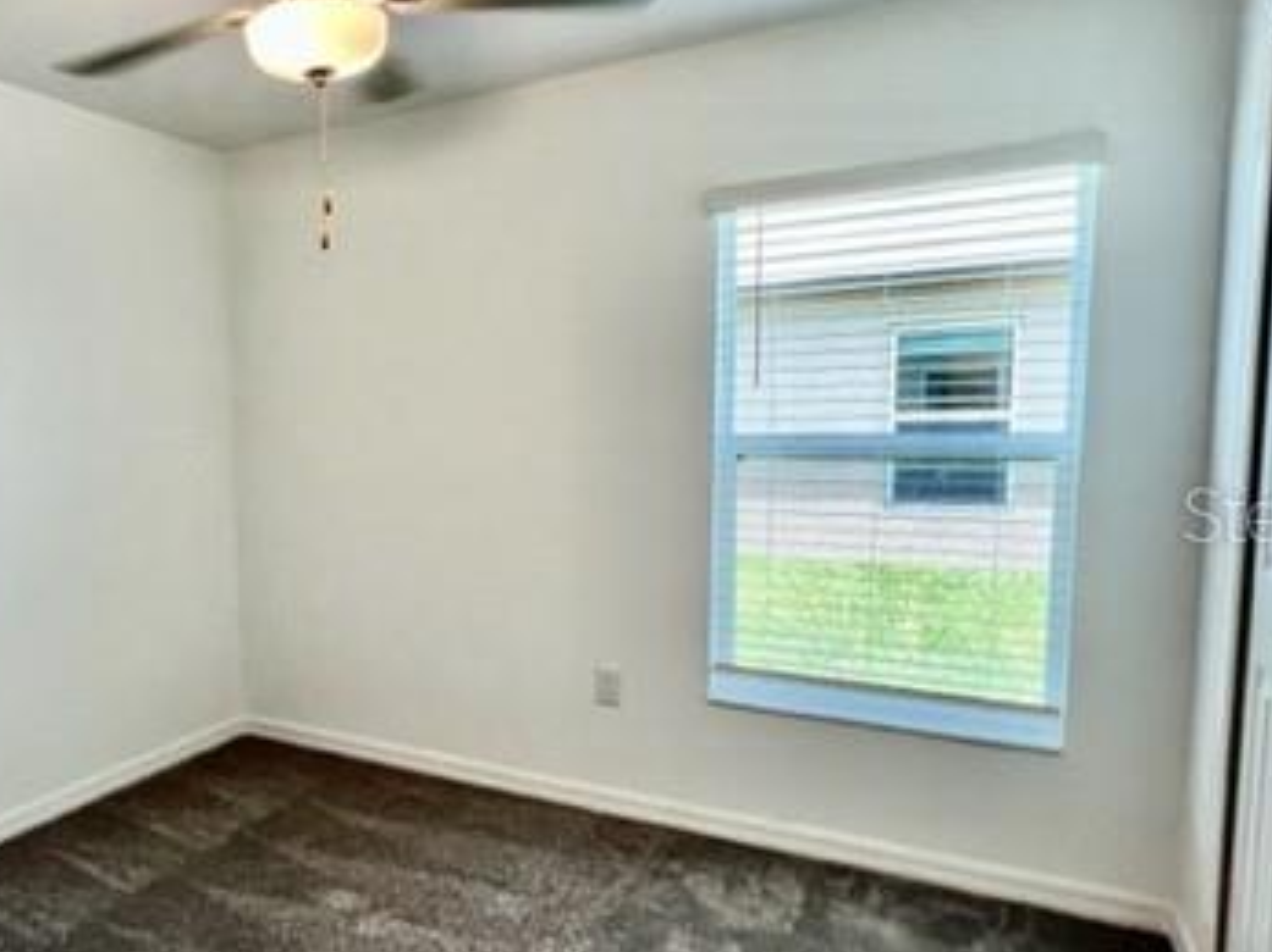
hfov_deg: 68.1
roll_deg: +1.4
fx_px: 882
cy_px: 513
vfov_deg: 56.7
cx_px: 356
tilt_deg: -6.4
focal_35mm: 24
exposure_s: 1/122
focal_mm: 1.57
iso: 125
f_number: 1.8
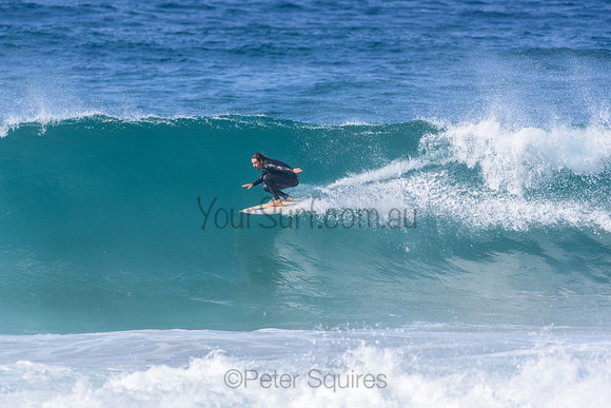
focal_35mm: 750
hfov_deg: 2.7
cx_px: 306
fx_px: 12732
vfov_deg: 1.8
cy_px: 204
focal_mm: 500
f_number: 5.6
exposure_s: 1/2000
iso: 360
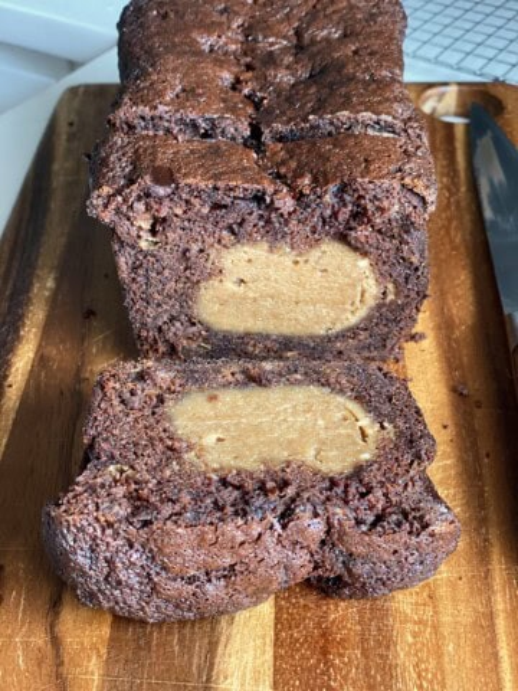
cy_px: 346
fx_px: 1038
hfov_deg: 28.0
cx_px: 259
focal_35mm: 52
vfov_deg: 36.8
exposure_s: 1/40
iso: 200
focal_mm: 6
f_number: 2
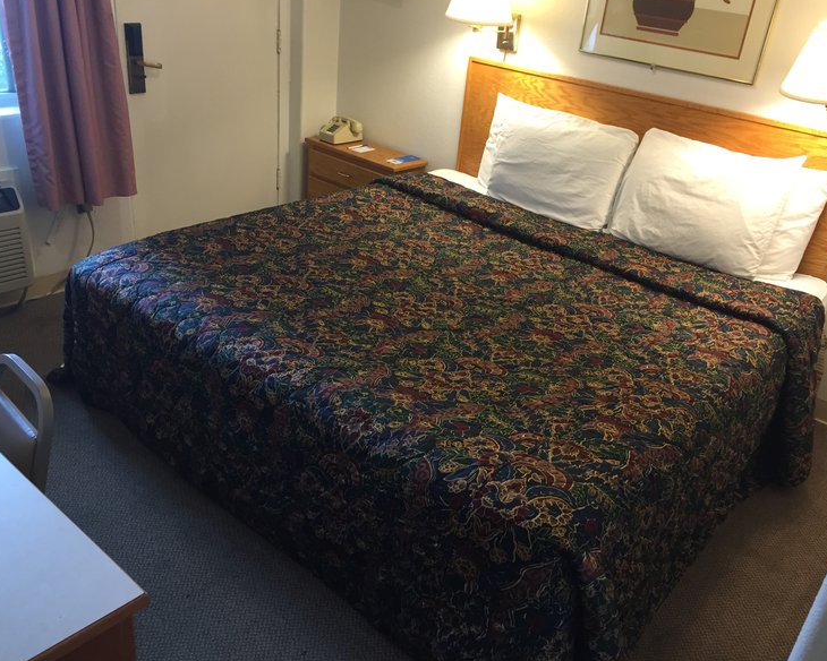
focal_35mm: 31
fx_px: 759
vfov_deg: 47.1
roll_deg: -4.8
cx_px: 427
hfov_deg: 57.2
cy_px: 332
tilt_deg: -27.7
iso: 100
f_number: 2.2
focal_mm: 4.15
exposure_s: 1/30
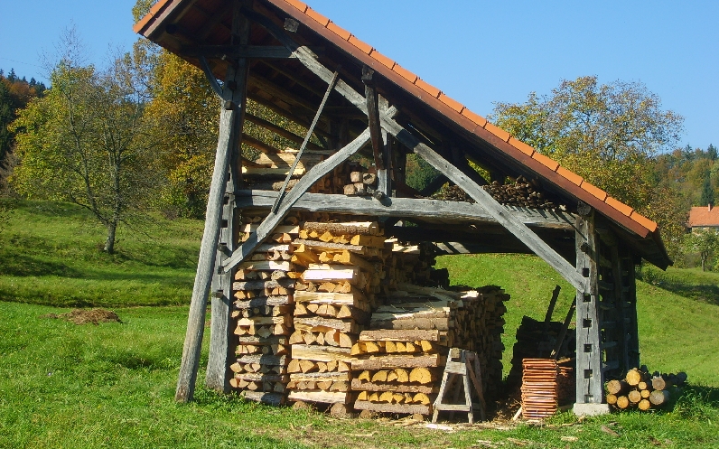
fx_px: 1273
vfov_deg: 20.0
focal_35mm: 65
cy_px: 197
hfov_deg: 31.5
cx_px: 360
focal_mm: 10.3
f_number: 3.6
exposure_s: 1/350
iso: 50
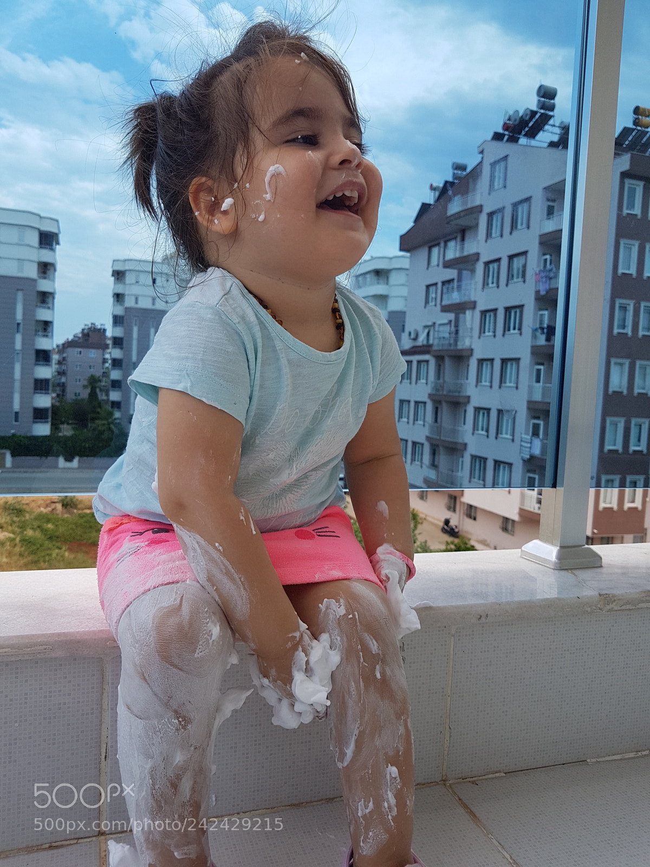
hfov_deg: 53.1
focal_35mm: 26
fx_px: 651
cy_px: 434
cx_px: 325
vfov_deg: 67.3
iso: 40
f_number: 1.7
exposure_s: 1/758
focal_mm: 4.2
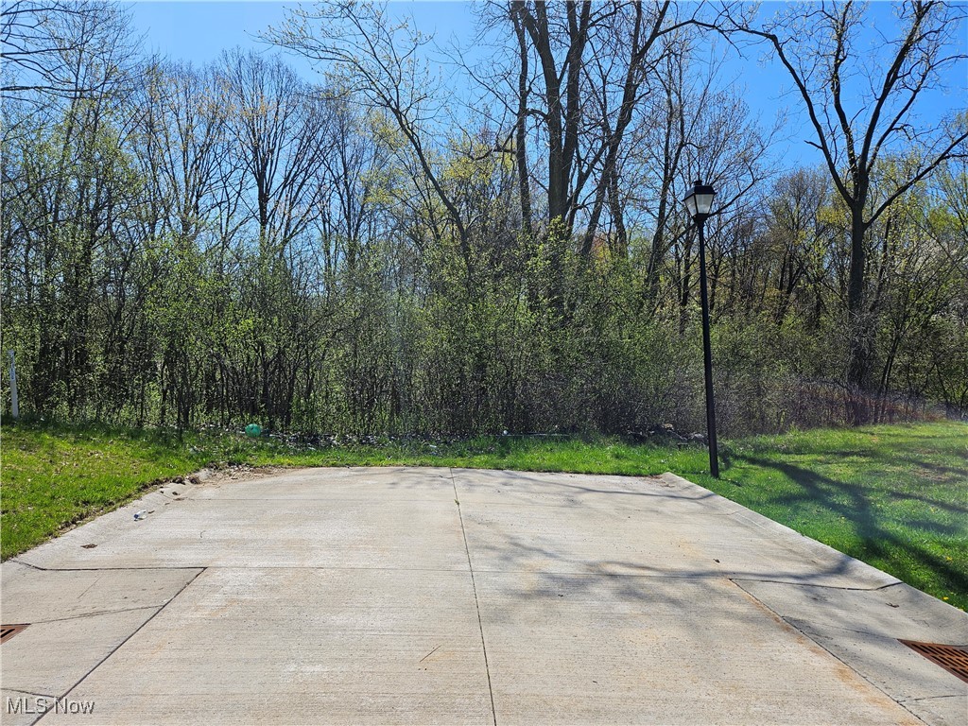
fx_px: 643
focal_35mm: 23
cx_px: 484
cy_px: 363
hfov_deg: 73.9
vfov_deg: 58.9
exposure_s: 1/1894
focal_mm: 5.4
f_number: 1.8
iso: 25
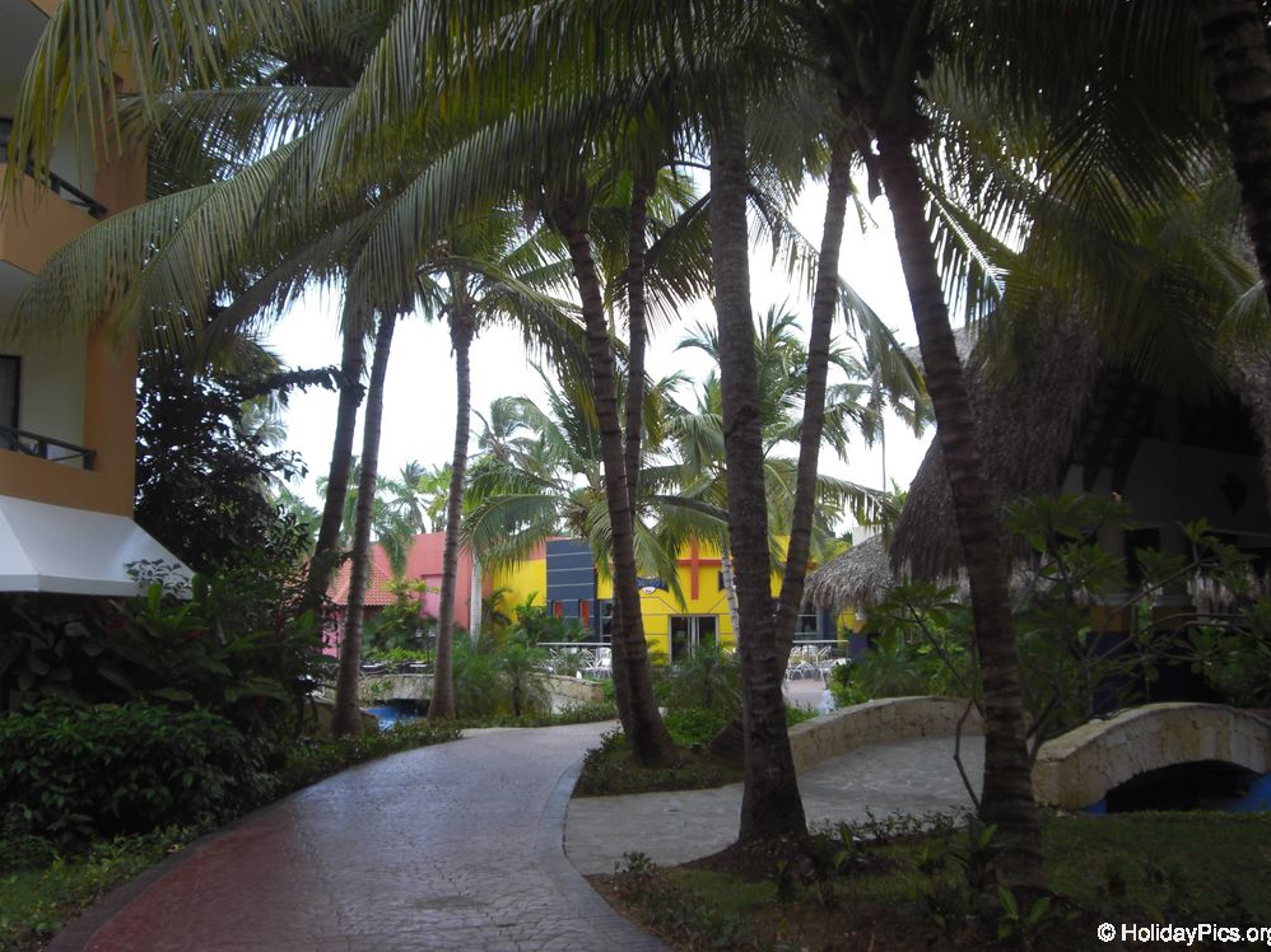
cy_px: 465
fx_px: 1432
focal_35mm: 39
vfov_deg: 36.8
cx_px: 630
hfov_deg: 47.9
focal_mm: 6.2
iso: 64
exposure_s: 1/160
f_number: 2.7
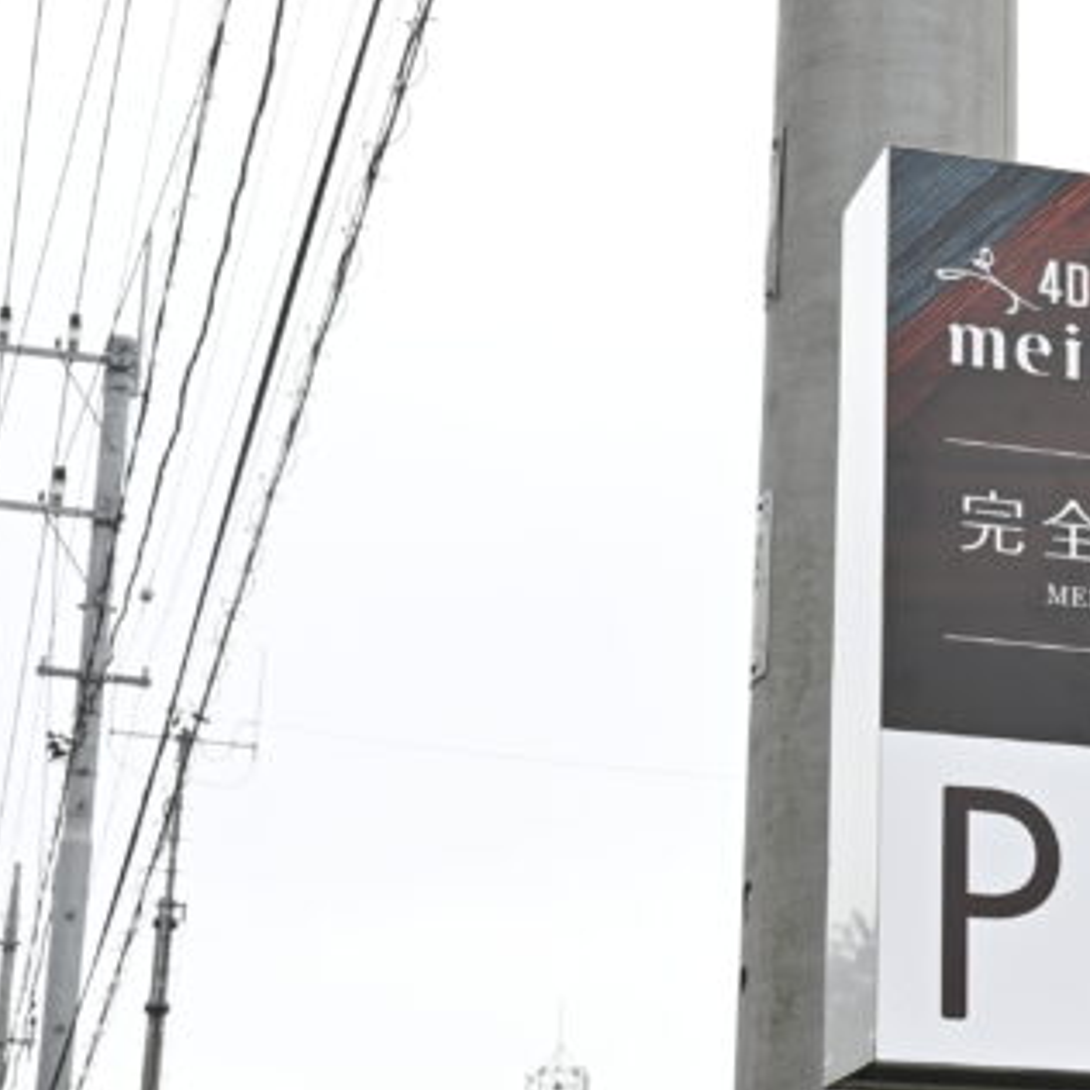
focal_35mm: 87
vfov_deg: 19.9
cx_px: 1111
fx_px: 3099
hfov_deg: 19.3
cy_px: 666
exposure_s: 1/100
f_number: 7.1
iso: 160
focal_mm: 24
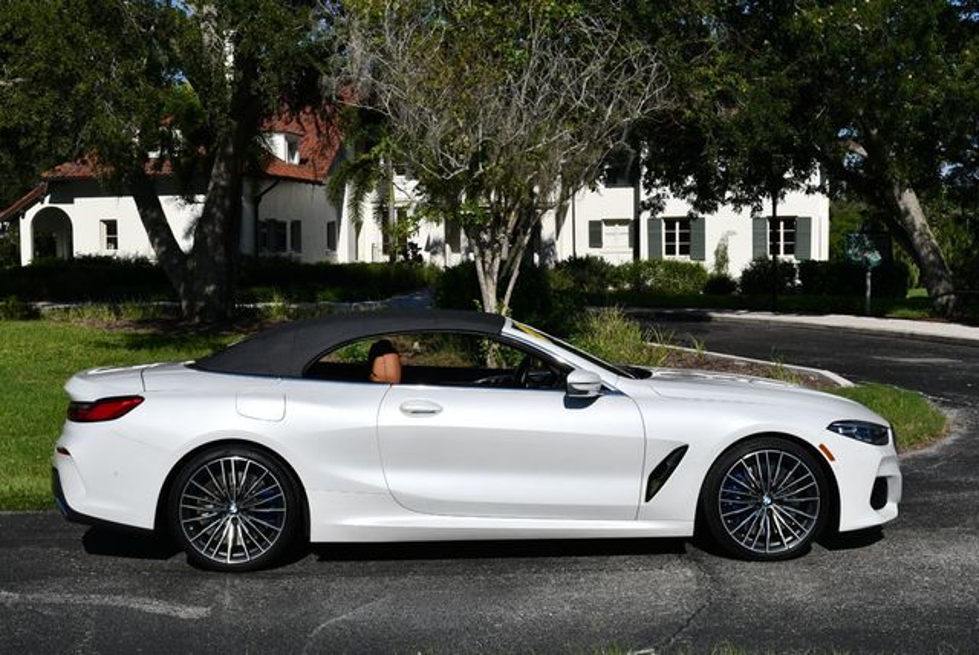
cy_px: 328
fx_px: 1415
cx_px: 490
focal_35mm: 52
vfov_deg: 26.0
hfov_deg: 38.2
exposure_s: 1/400
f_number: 10
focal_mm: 26
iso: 100
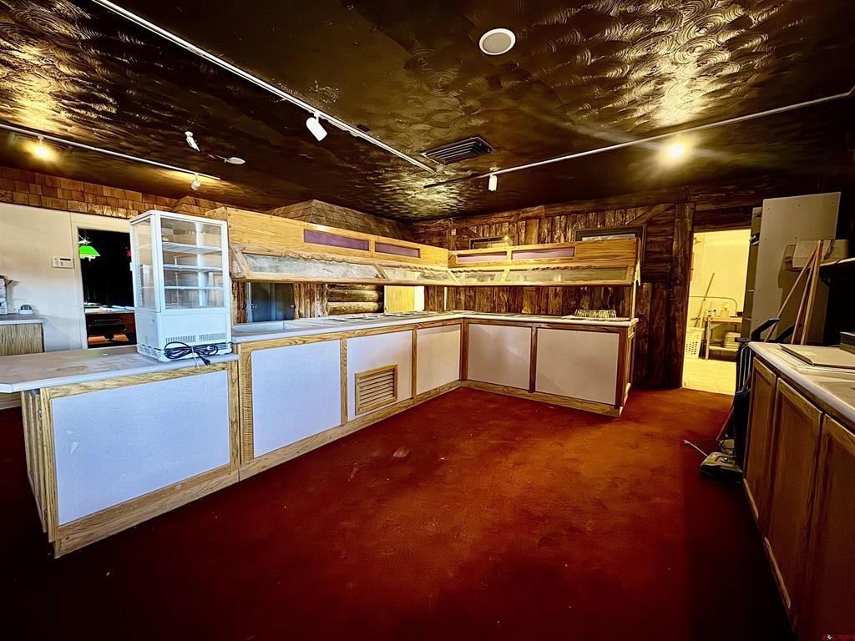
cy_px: 320
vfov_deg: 85.7
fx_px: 346
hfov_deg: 102.1
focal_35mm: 14
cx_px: 428
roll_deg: -0.8
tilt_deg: -5.2
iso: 1250
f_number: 2.2
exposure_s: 1/40
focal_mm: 2.22
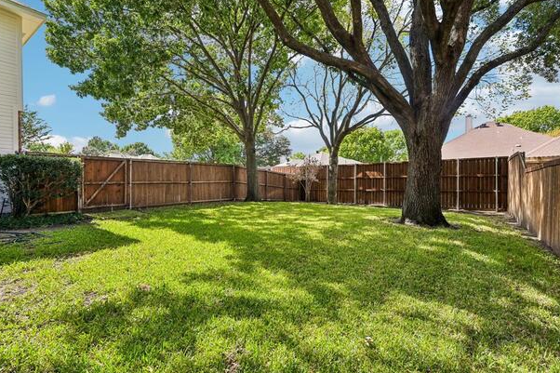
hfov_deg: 93.3
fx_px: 264
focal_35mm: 17
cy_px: 177
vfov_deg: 70.4
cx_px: 284
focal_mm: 16
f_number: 8
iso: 400
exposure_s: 1/400
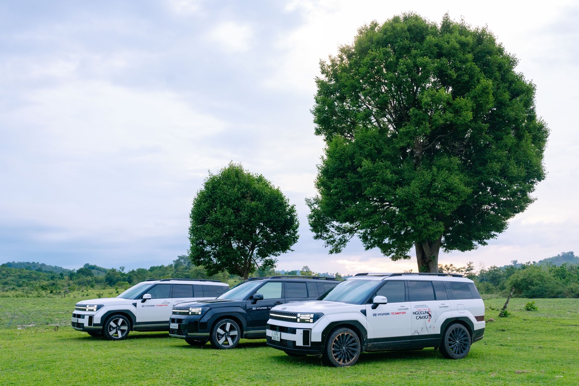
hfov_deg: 54.4
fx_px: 563
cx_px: 290
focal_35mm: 35
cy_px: 193
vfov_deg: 37.9
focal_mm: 35
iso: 1250
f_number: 4
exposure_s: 1/250
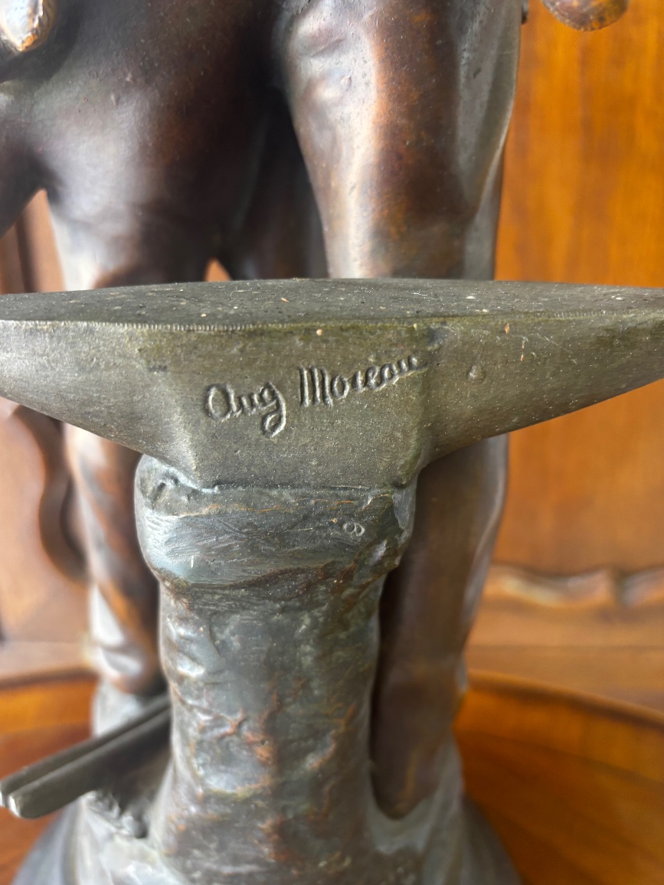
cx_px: 322
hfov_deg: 51.3
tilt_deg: -23.9
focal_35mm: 27
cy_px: 433
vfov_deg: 65.3
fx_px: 691
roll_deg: -0.9
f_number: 1.6
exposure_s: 1/50
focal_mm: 5.96
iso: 200
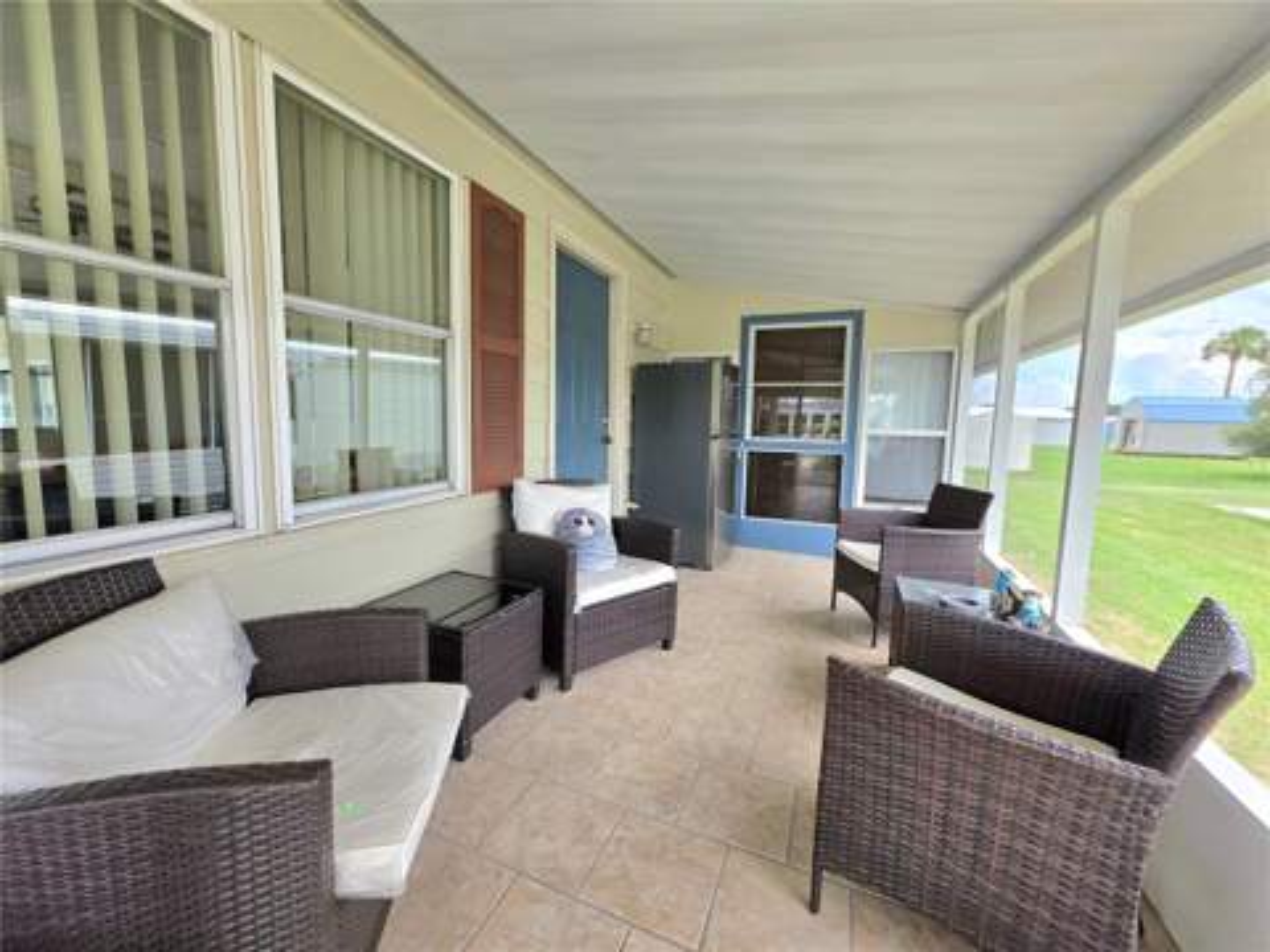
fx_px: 477
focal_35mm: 13
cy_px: 476
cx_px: 635
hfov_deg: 106.2
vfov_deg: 89.9
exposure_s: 1/120
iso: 20
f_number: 1.9
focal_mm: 2.2
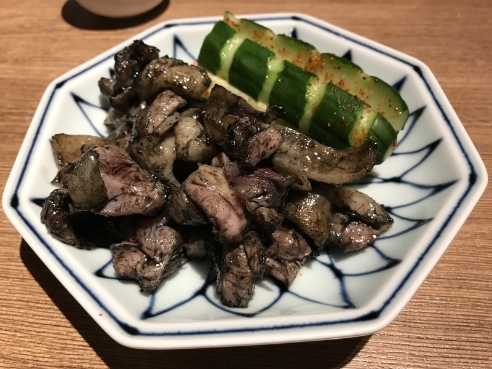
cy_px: 184
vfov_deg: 49.7
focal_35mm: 28
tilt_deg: -50.0
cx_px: 246
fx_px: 398
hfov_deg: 63.4
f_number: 1.8
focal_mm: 3.99
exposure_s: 1/15
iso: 50
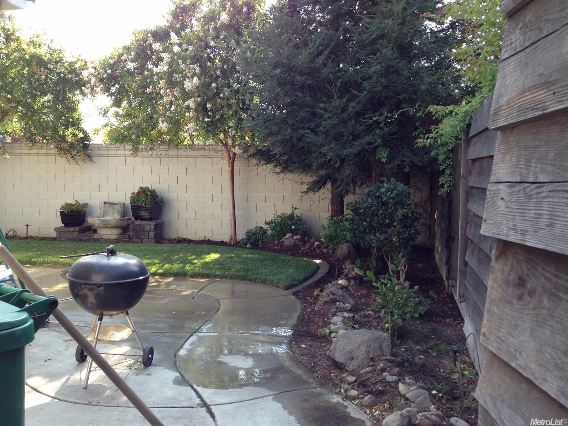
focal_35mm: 33
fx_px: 541
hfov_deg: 55.4
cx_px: 284
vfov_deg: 42.9
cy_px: 213
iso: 50
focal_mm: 4.13
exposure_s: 1/156
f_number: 2.4
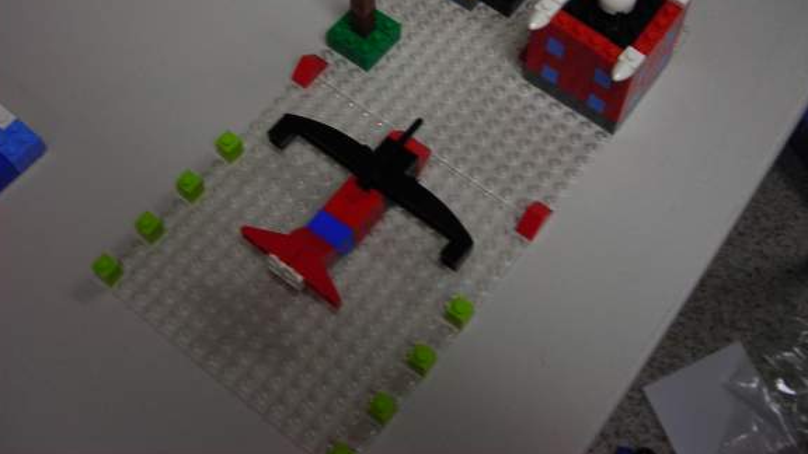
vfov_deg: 25.7
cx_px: 438
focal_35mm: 46
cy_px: 122
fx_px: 986
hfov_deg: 44.5
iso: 50
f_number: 3.2
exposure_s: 1/13.4
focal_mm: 6.3
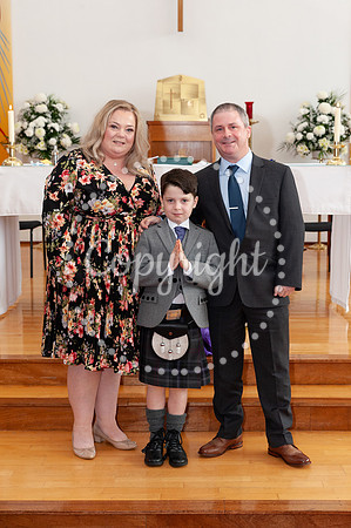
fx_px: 850
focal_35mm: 58
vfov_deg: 34.5
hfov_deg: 23.3
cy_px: 264
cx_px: 176
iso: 1600
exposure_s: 1/200
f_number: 5.6
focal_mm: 58
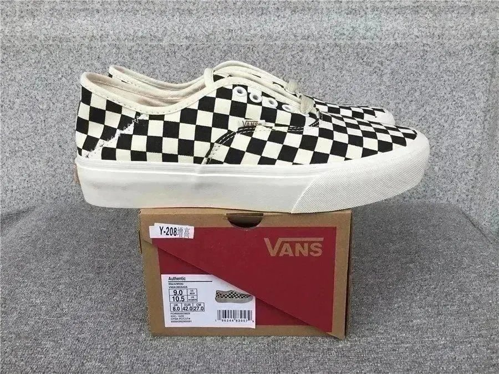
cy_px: 187
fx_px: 447
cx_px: 250
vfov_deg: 45.4
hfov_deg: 58.4
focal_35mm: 31
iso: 25
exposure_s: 1/303
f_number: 2.4
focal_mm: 3.3
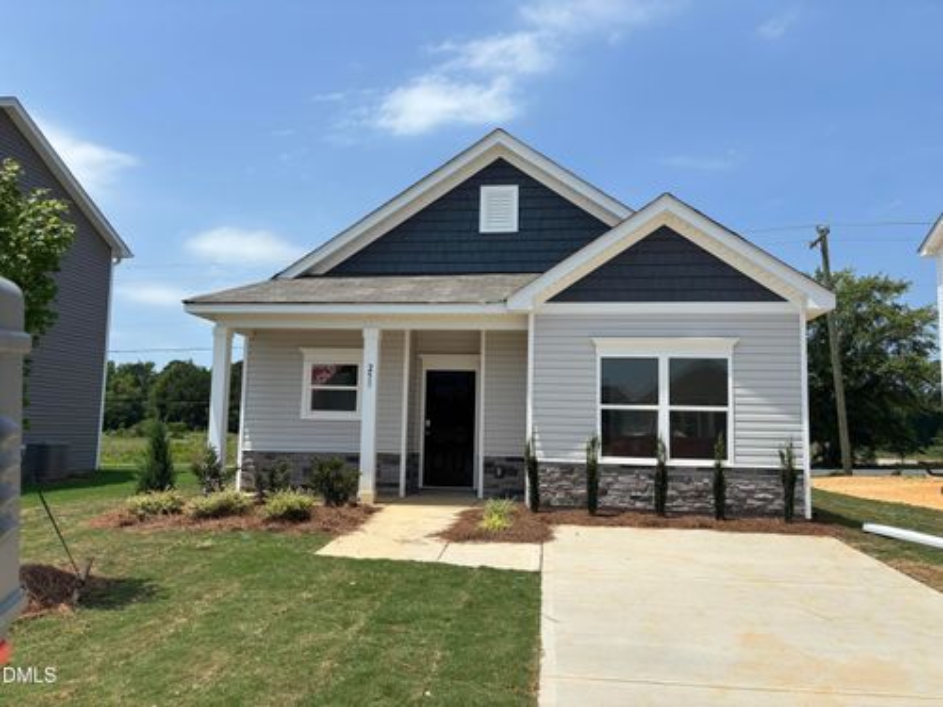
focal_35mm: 26
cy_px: 354
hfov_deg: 67.3
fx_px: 708
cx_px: 472
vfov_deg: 53.1
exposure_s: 1/4854
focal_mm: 5.96
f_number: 1.6
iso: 50
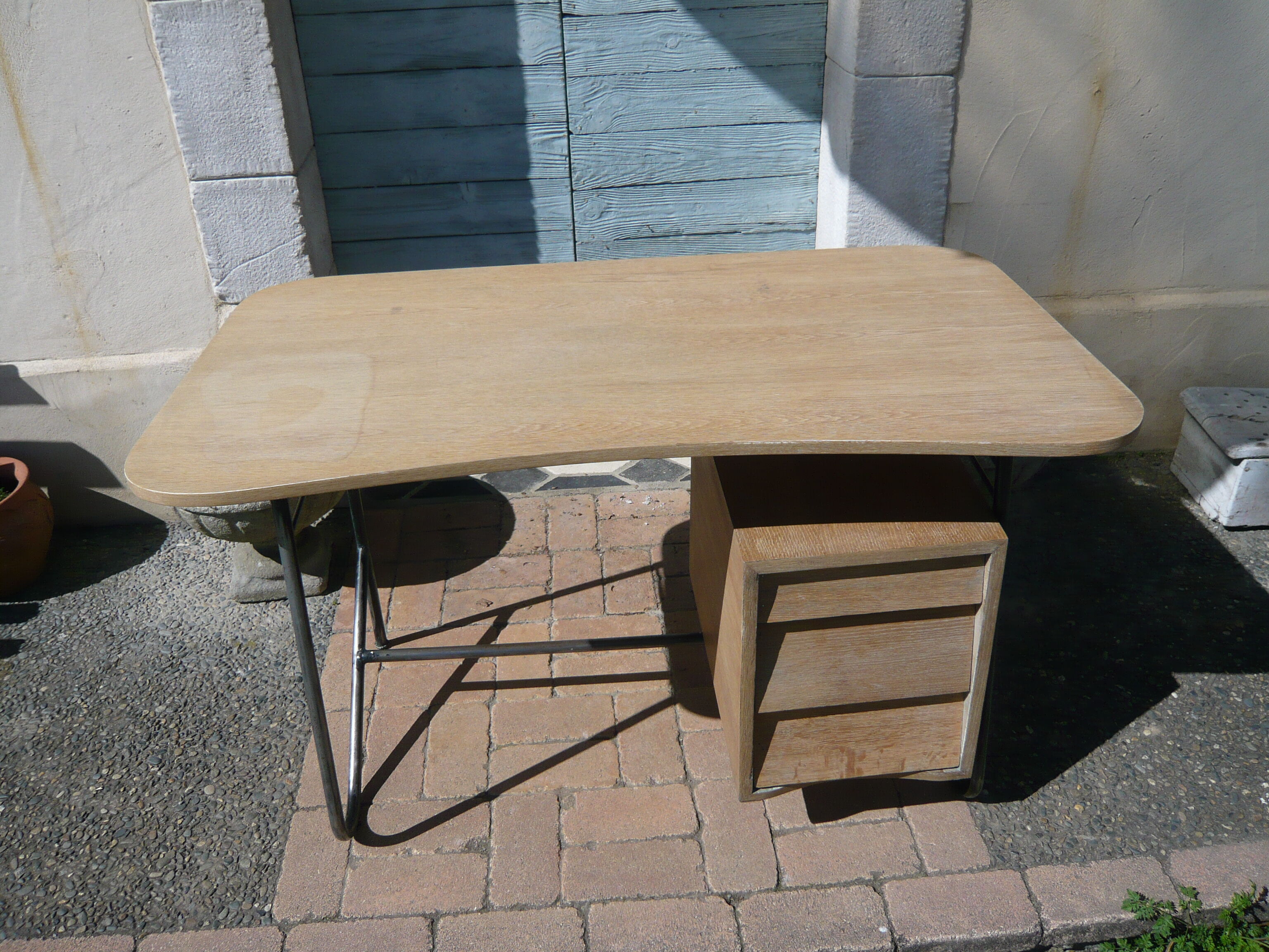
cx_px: 634
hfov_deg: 63.4
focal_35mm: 28
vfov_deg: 49.7
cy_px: 476
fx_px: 1026
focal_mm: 4.6
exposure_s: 1/320
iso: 100
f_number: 8
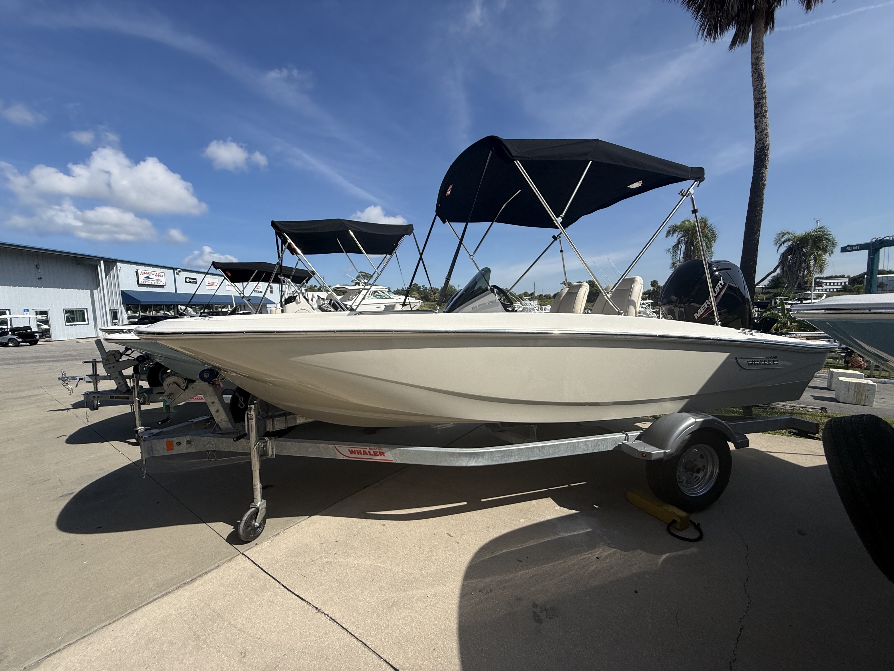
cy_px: 336
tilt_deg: -3.4
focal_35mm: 14
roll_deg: +1.8
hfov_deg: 102.1
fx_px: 362
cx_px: 447
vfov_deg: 85.7
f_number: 2.2
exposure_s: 1/3891
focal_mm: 2.22
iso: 50
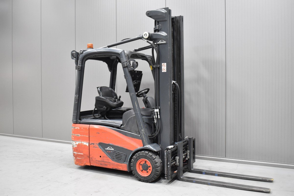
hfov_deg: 55.1
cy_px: 98
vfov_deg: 38.4
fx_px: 282
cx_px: 147
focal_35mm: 34
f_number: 4.5
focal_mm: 23
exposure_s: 1/30
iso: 1600
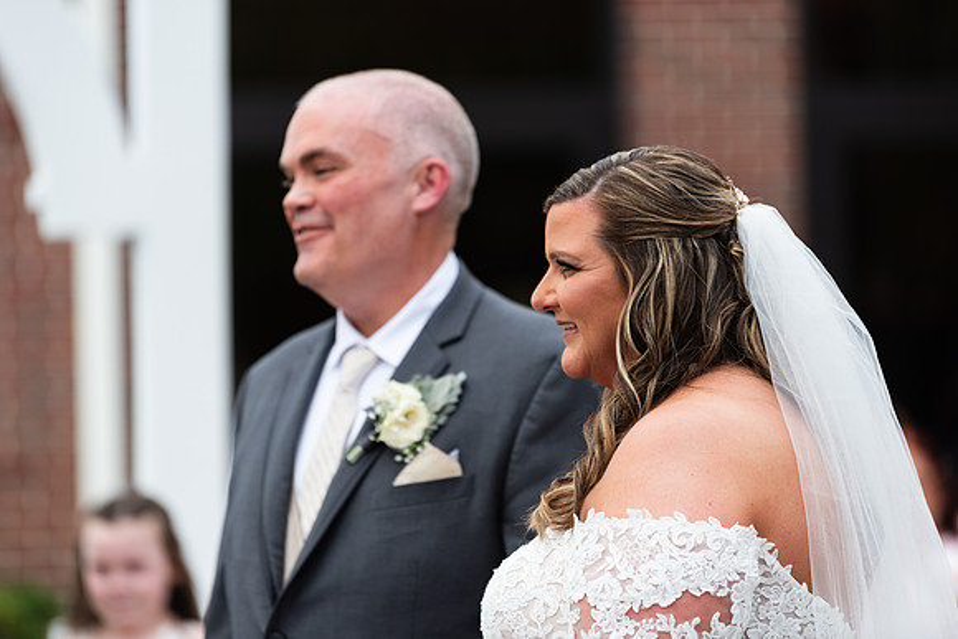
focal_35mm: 200
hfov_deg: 10.3
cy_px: 320
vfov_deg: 6.9
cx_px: 479
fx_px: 5323
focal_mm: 200
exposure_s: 1/640
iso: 64
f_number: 2.8
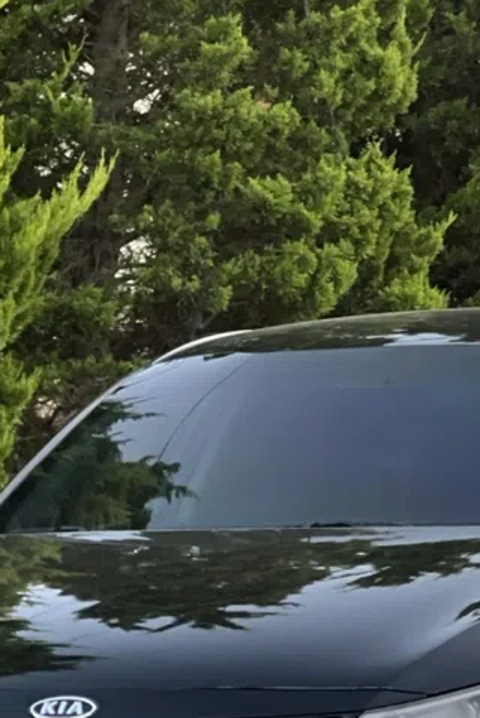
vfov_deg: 9.0
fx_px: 4553
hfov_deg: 6.0
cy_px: 224
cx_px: 336
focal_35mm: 228
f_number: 2.8
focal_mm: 9
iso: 400
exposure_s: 1/26
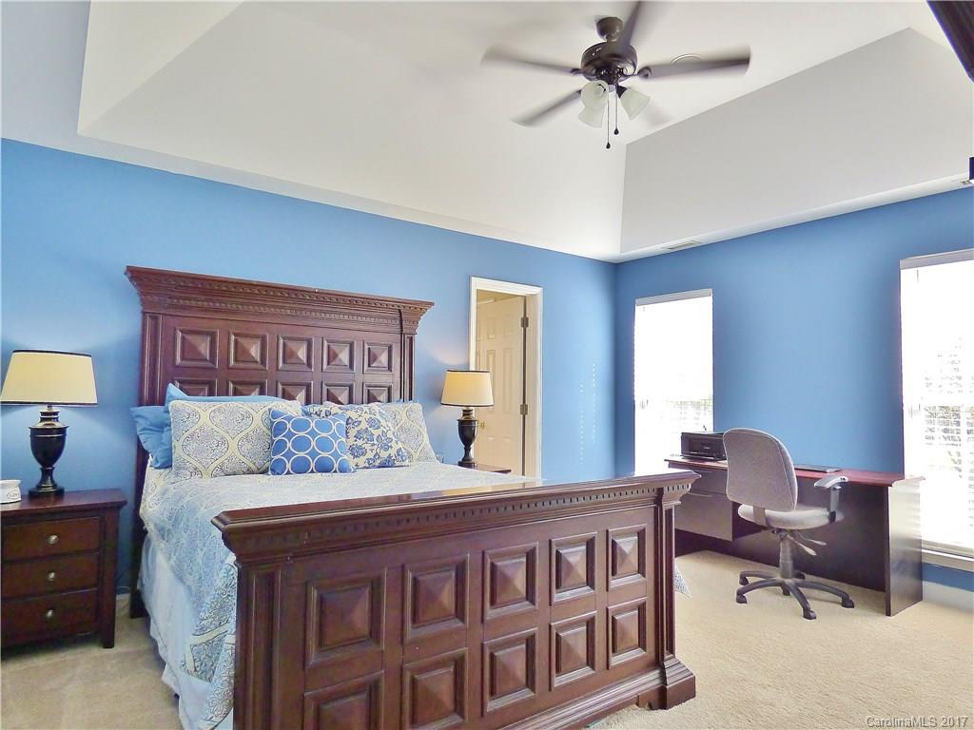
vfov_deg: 66.0
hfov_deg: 81.7
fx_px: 563
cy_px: 365
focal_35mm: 20
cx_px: 487
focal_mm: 3.58
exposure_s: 1/80
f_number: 2.8
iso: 160
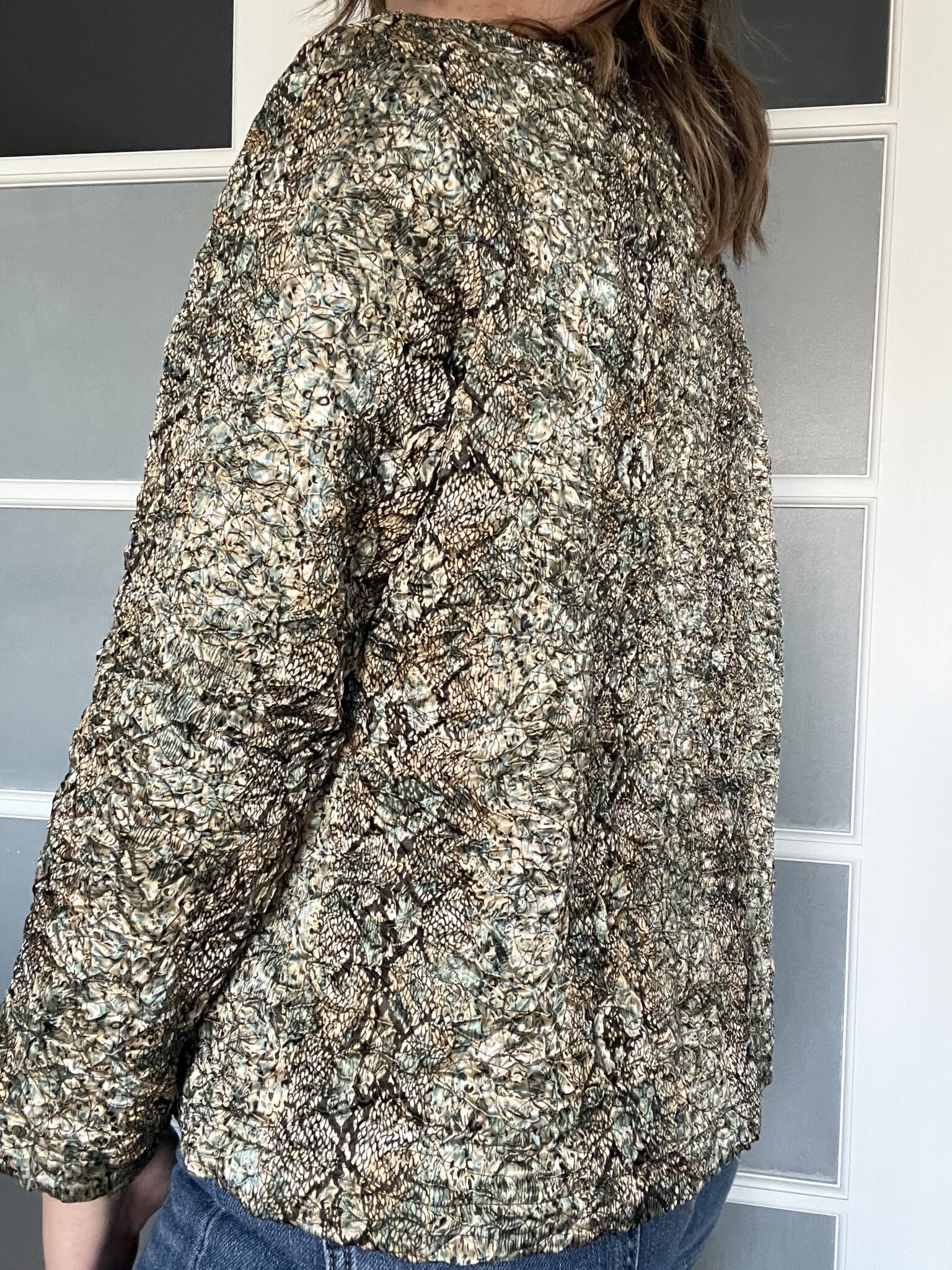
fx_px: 1100
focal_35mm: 30
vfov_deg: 60.0
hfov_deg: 46.8
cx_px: 476
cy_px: 635
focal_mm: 2.71
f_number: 2.2
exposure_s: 1/60
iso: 200
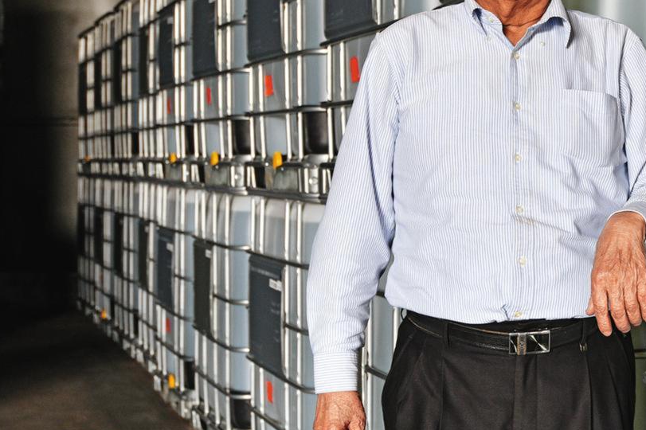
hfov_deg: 25.9
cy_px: 186
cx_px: 649
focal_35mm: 74
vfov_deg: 18.4
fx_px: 1327
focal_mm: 30
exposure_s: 1/60
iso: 800
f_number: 6.7
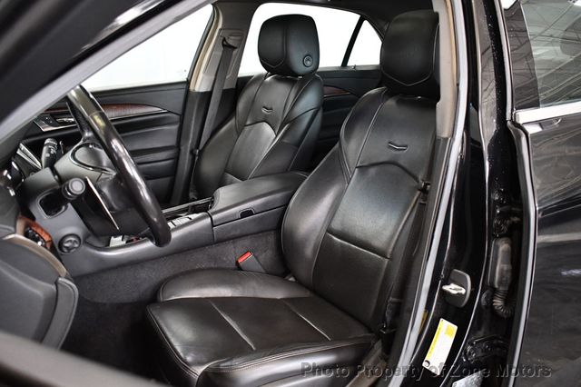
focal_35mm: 33
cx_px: 290
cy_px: 194
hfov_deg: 57.2
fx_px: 532
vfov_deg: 39.9
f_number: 3.8
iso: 3200
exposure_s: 1/100
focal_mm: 22
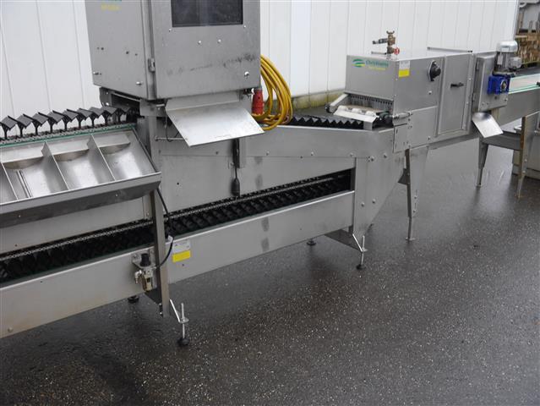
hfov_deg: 46.8
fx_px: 624
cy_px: 203
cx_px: 270
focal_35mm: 40
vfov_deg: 36.0
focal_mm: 20
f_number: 4.5
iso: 160
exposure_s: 1/125
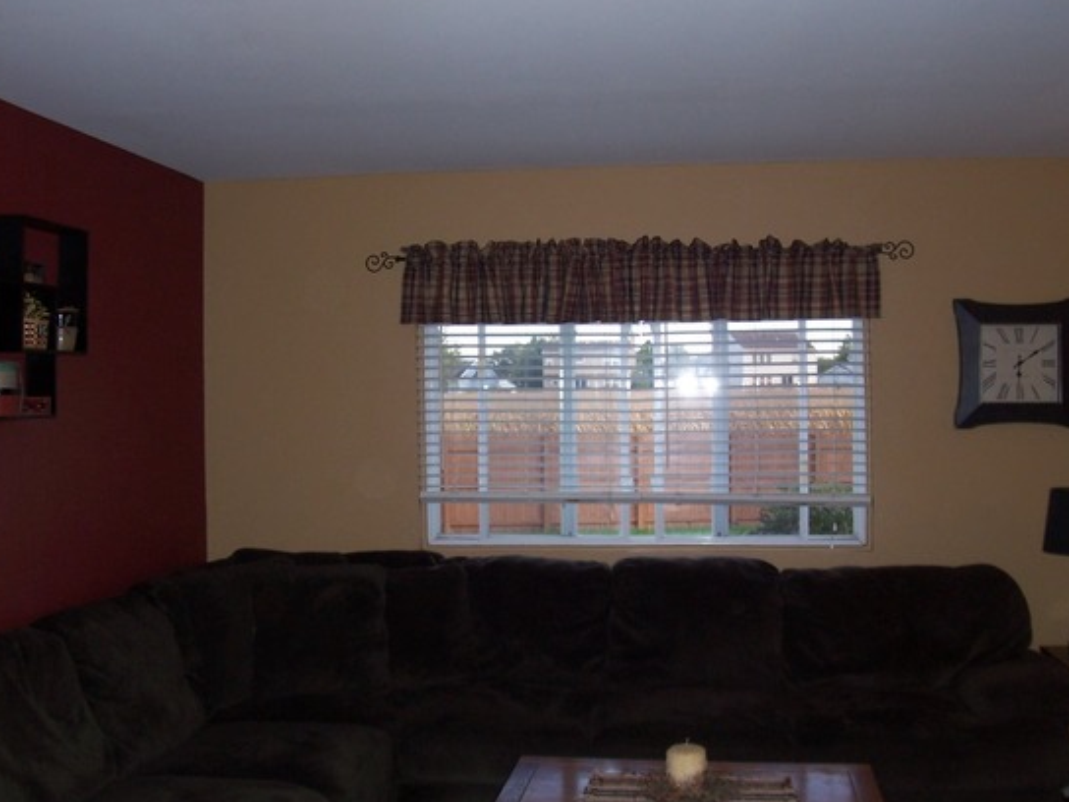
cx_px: 572
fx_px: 1235
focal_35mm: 40
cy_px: 409
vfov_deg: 36.0
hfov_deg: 46.8
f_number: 2.7
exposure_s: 1/60
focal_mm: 5.6
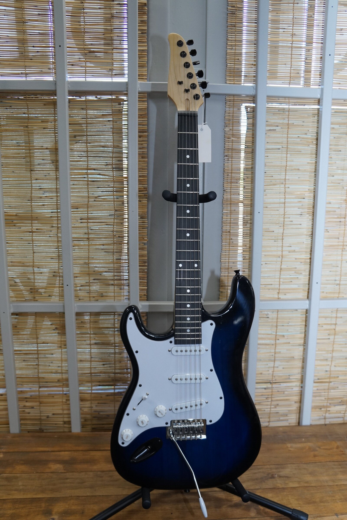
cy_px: 260
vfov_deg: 61.9
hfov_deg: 43.6
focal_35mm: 30
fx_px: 434
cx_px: 174
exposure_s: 1/160
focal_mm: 20
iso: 500
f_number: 4
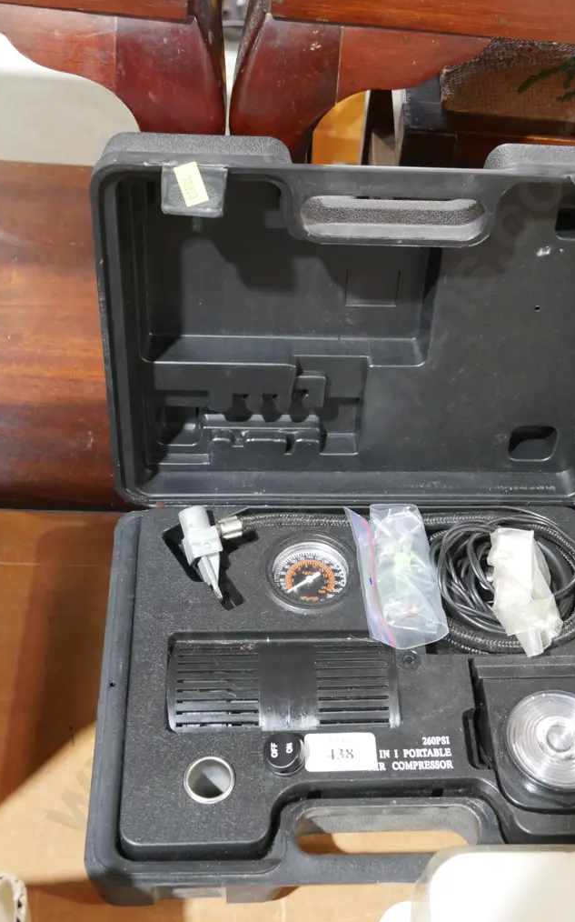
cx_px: 338
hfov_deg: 28.5
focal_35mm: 45
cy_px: 458
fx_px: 1129
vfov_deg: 44.4
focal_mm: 21
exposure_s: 1/60
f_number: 4.6
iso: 2500
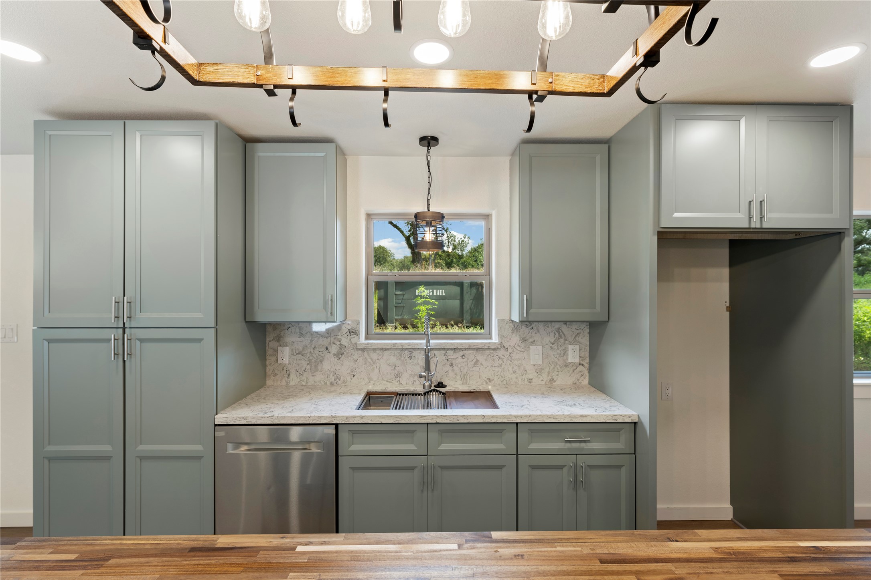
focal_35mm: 16
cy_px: 290
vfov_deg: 73.7
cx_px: 436
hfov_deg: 96.7
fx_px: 387
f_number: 8
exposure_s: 1/2.5
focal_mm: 16
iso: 100
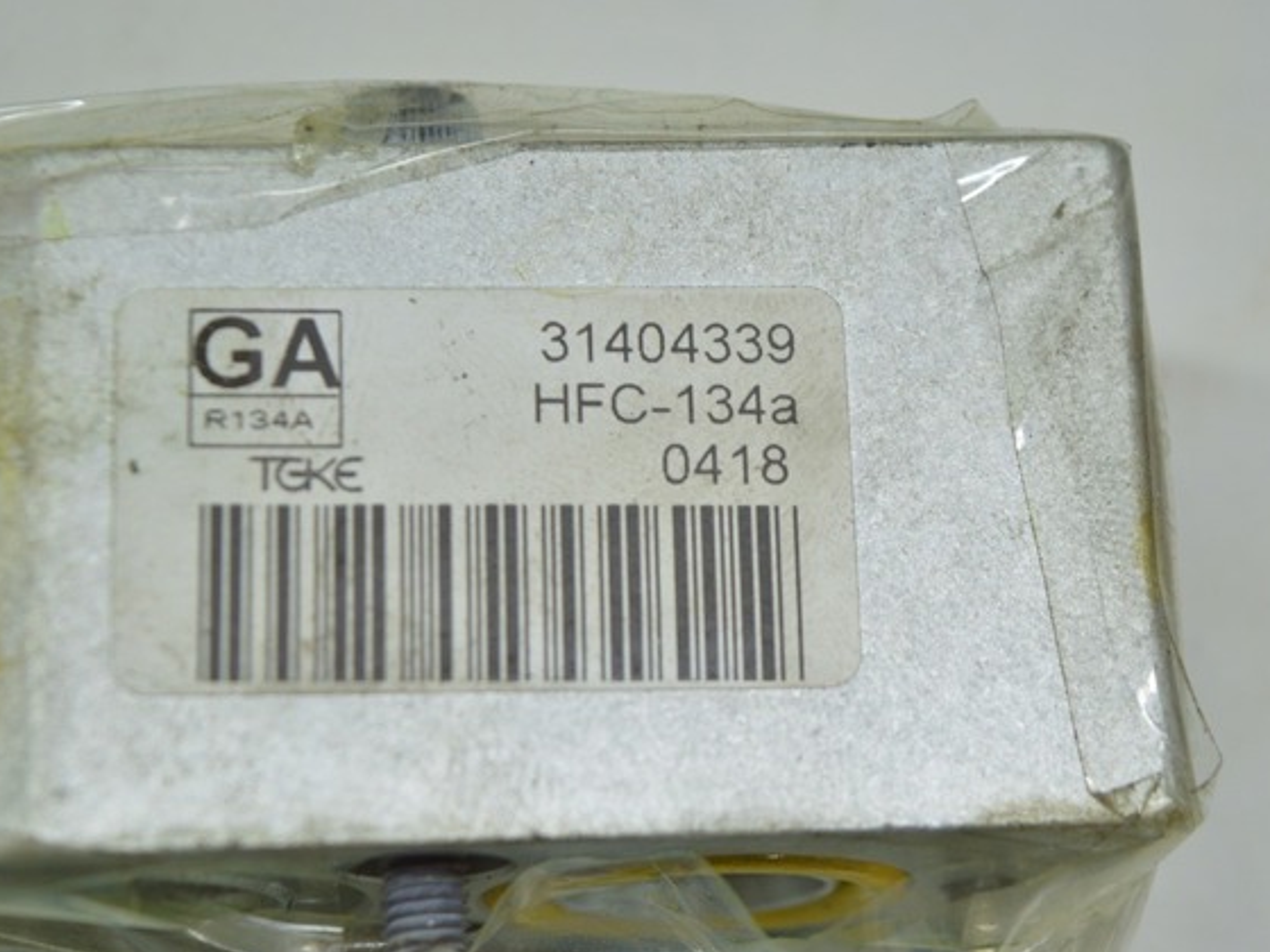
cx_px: 606
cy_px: 479
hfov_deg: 21.6
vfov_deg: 16.3
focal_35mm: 91
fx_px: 3322
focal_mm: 55
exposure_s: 1/40
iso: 400
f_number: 5.6
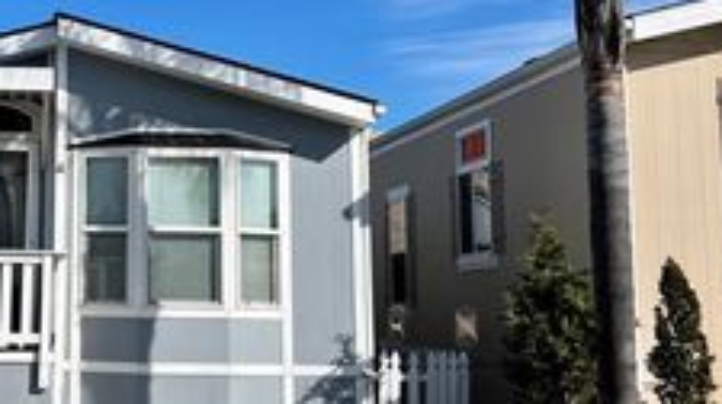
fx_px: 1205
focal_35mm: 63
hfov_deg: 31.8
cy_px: 136
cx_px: 77
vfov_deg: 19.0
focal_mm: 5.7
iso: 50
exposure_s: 1/6993
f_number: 1.5
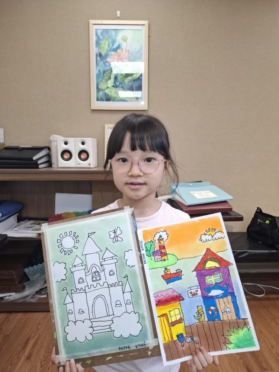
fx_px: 247
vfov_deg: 73.9
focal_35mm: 23
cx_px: 140
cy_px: 186
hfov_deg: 58.9
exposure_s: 1/100
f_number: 1.8
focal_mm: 5.54
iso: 160
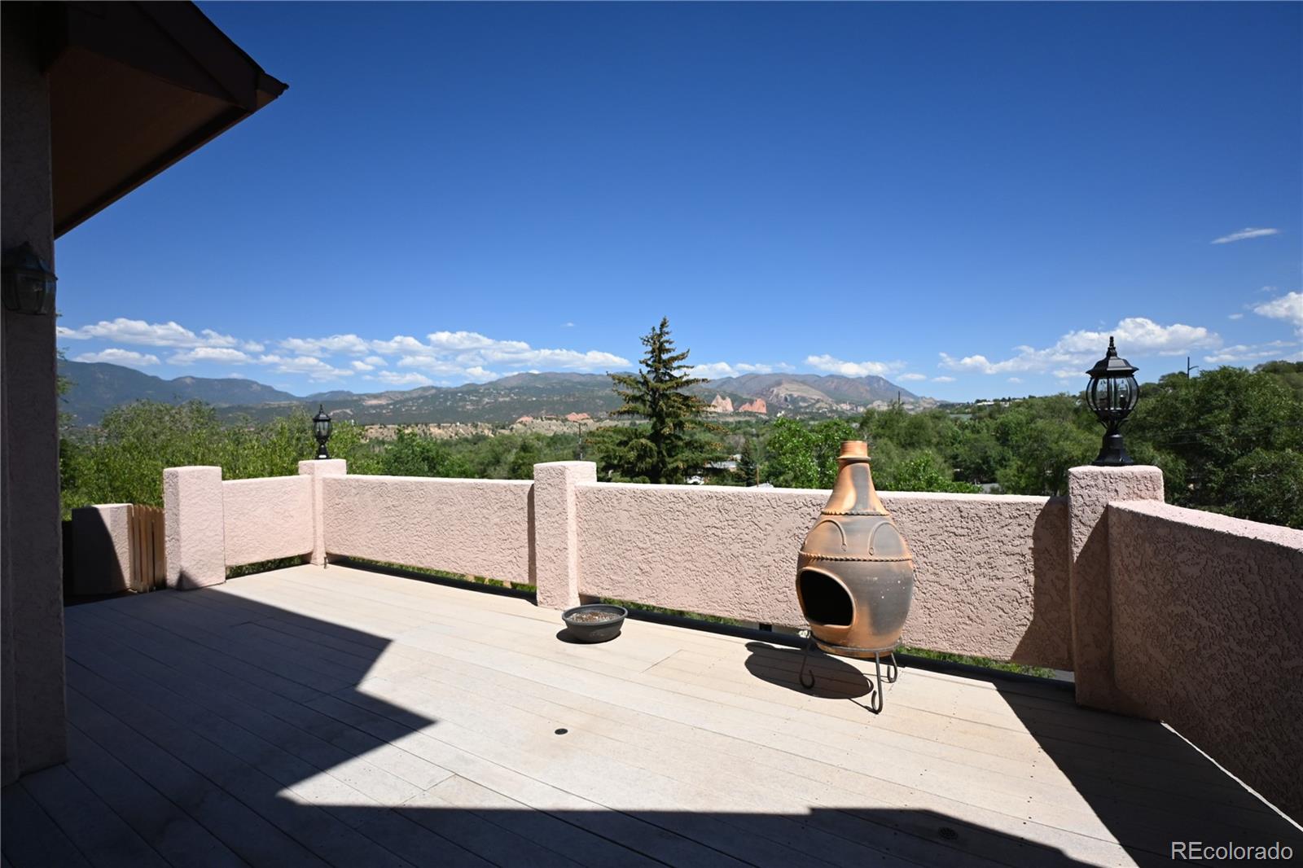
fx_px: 651
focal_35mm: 18
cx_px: 652
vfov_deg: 67.4
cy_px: 434
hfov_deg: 90.0
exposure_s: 1/4000
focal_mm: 12
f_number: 3.5
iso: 250
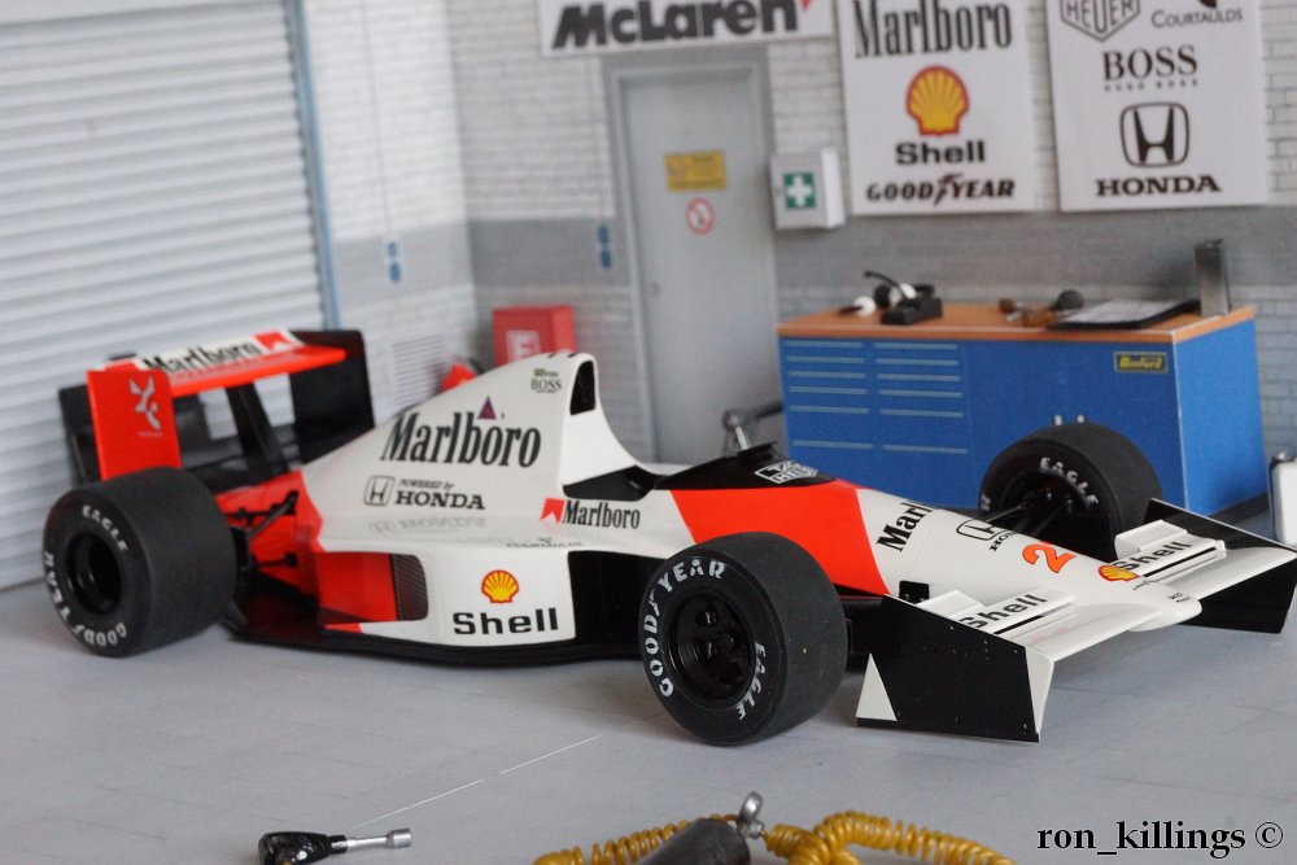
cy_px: 432
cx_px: 648
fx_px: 2973
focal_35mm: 82
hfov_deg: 24.6
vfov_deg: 16.6
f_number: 16
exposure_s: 1/40
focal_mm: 55
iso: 1600
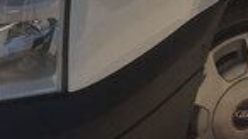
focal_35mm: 107
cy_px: -173
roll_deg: +1.0
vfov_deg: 10.1
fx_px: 703
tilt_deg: -15.1
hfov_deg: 20.0
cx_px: 138
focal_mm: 4.15
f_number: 2.2
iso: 32
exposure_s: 1/2639
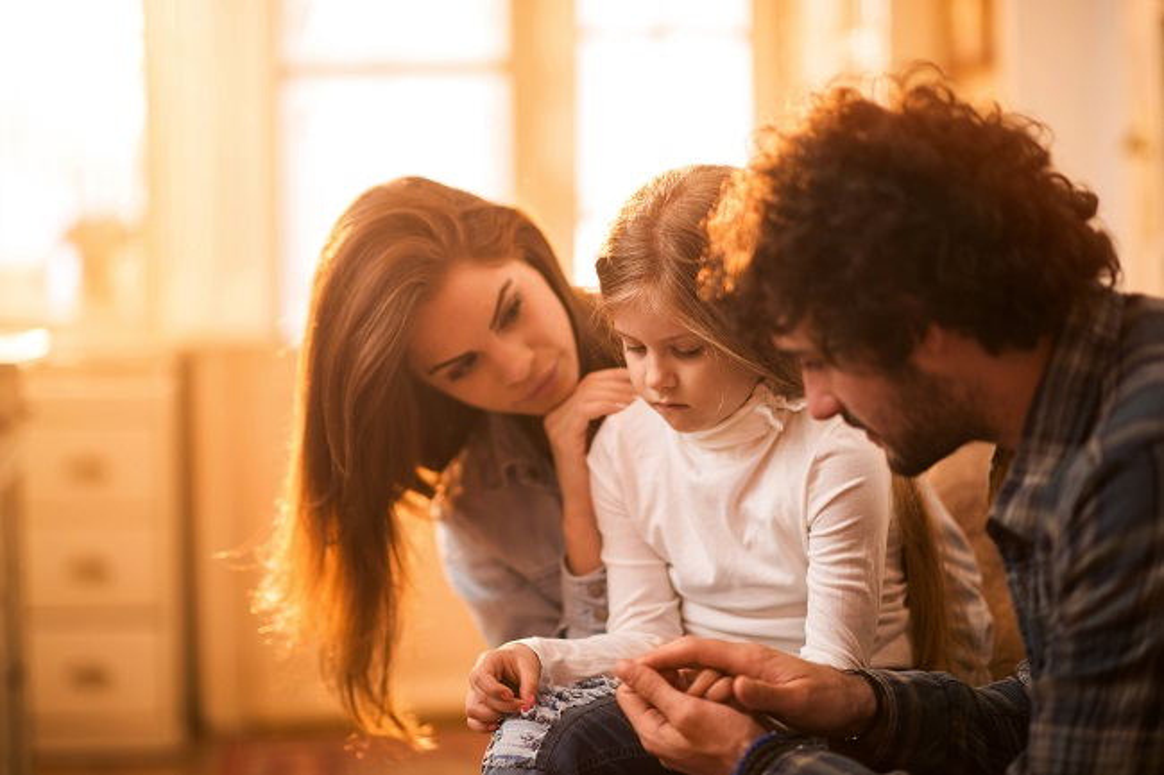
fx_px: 2747
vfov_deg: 16.1
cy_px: 388
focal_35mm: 85
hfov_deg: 23.9
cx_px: 582
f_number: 1.4
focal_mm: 85
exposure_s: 1/200
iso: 100
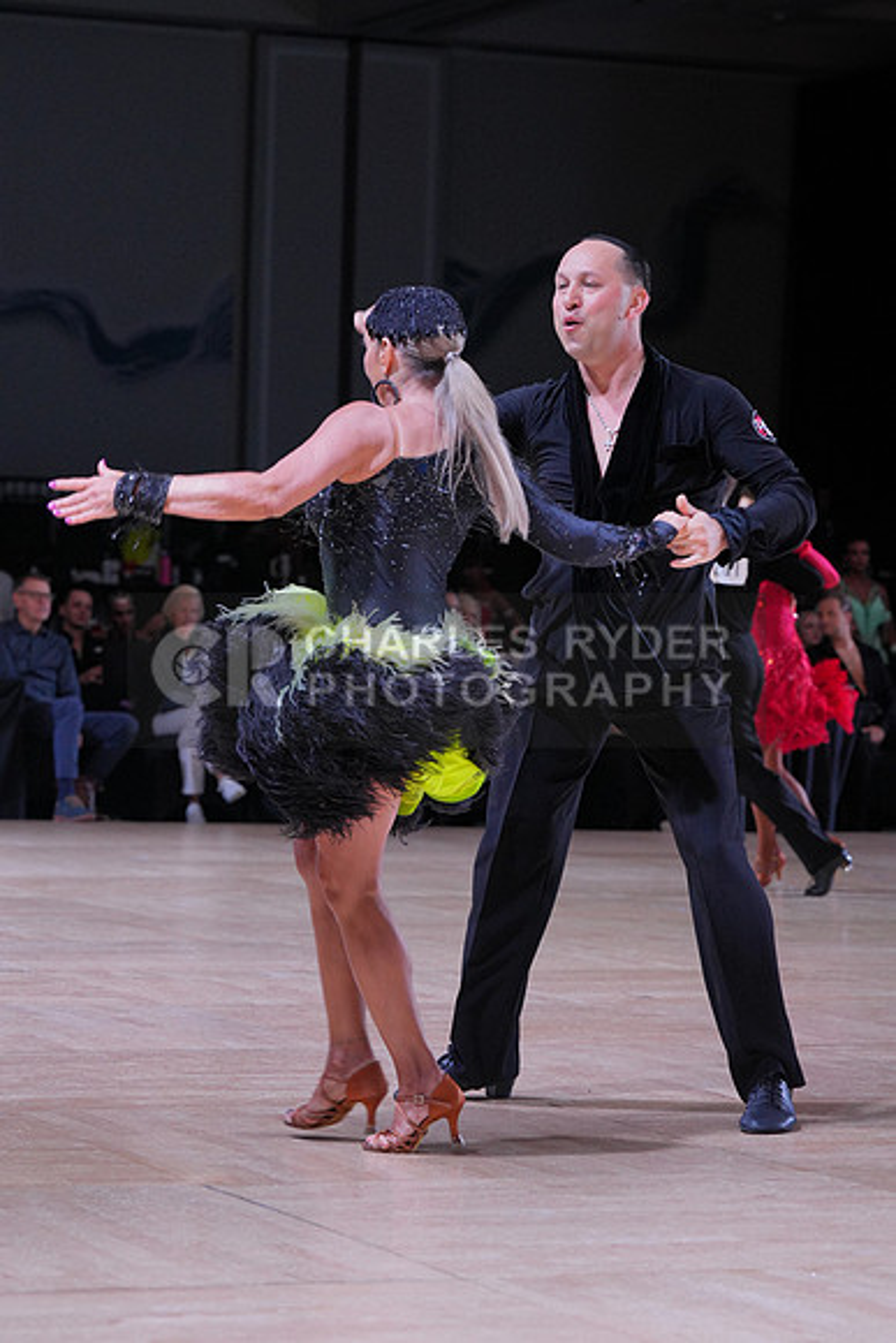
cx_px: 448
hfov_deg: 11.5
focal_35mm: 119
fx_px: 4440
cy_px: 672
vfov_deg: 17.2
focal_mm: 119
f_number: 6.3
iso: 2000
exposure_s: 1/400
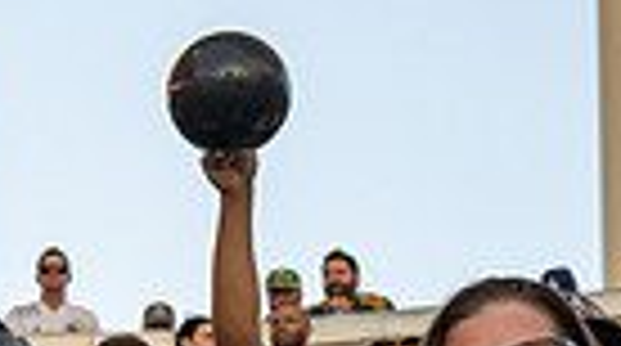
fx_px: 3846
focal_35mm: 234
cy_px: 465
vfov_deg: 5.1
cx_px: -248
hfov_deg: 9.0
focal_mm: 53
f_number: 8
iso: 800
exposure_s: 1/400
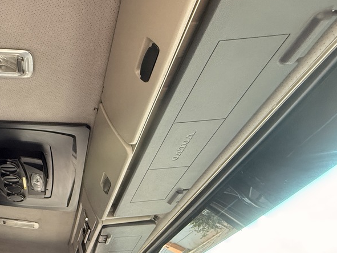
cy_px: 103
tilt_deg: +45.3
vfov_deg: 51.1
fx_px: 263
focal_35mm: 27
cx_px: 20
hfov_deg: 54.7
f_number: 2.2
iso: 320
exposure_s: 1/99
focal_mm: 2.22
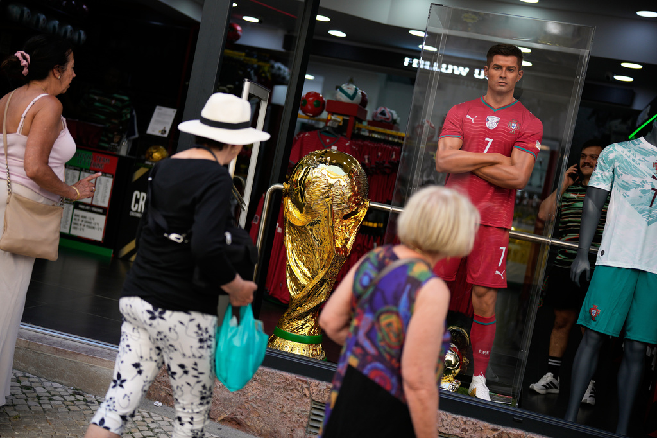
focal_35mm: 50
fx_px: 912
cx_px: 328
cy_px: 219
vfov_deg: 27.0
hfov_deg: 39.6
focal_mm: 50
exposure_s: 1/2000
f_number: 1.4
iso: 160
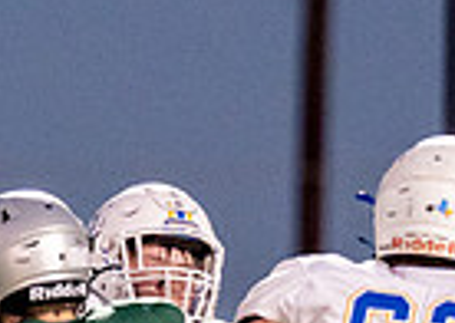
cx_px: -437
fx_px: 19900
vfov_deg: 0.9
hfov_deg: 1.3
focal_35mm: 1543
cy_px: 326
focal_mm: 200
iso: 2000
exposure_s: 1/1000
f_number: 2.8
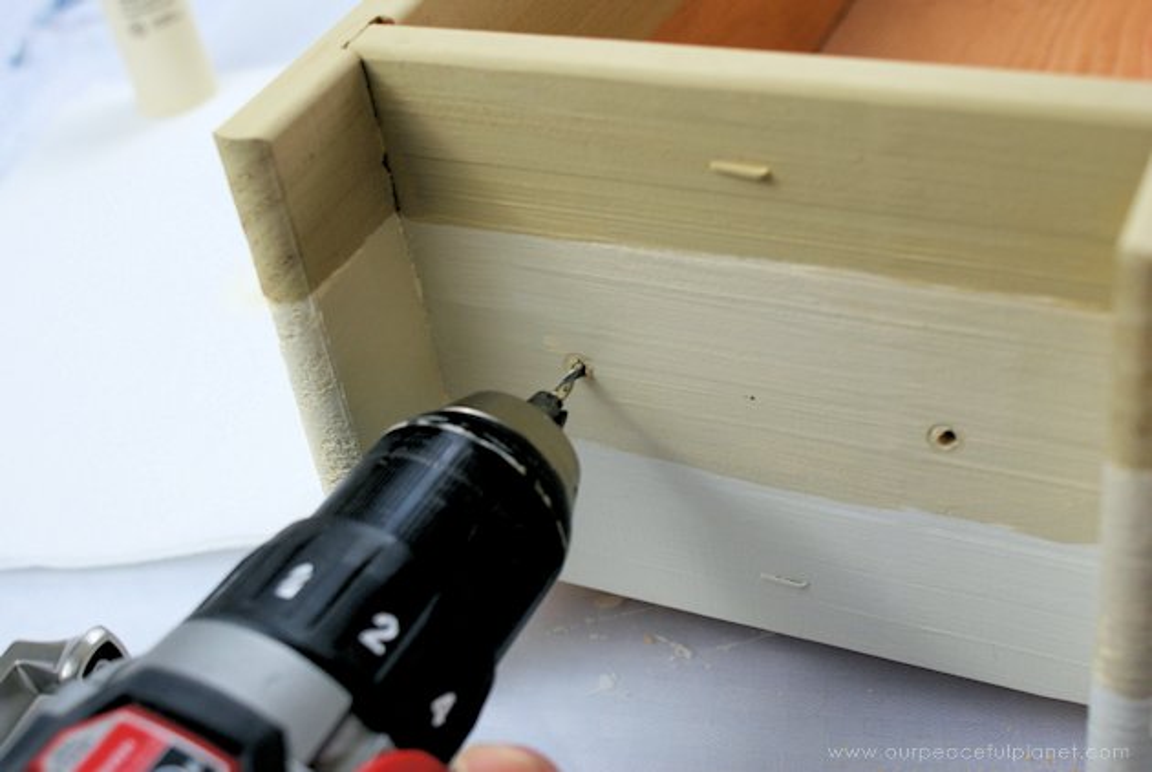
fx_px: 1682
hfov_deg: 37.8
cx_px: 576
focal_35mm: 52
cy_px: 386
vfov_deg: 25.8
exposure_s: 1/20
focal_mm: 35
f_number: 5.6
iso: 400
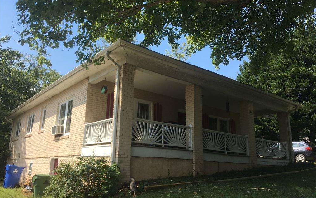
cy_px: 101
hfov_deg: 61.2
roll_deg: -1.2
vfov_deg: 40.6
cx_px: 158
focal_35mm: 31
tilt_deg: +14.9
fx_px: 267
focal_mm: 4.15
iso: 25
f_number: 2.2
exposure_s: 1/1040
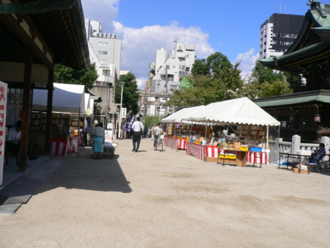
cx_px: 165
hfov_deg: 52.6
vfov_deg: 40.7
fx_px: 334
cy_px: 124
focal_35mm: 35
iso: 100
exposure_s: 1/640
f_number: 5.6
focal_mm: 5.8
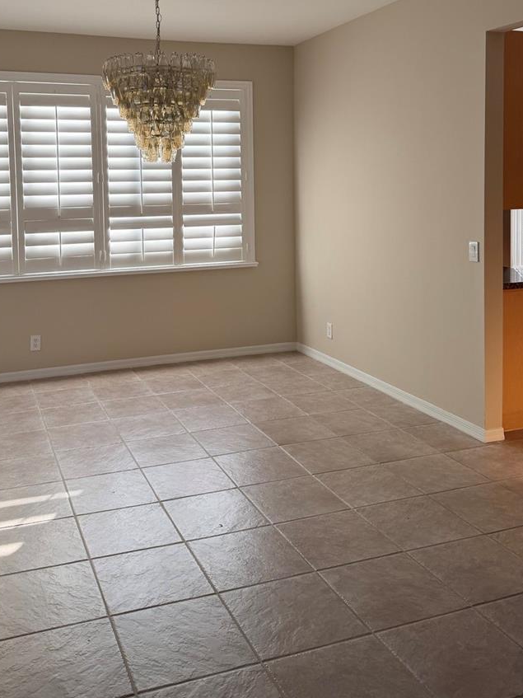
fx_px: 685
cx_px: 214
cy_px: 217
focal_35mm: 34
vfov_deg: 52.6
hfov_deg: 41.6
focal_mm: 6.76
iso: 80
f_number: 1.78
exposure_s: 1/172
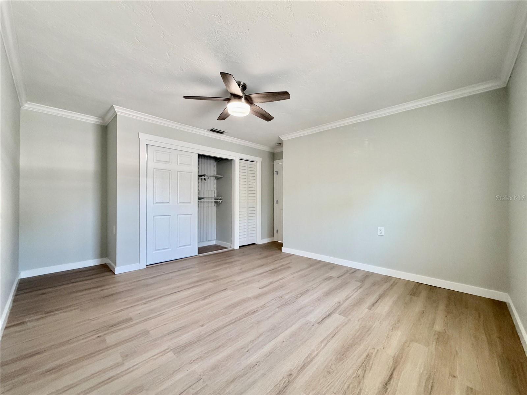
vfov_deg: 85.7
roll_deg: +0.2
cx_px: 264
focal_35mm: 14
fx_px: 213
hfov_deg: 102.1
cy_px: 198
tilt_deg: +1.0
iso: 400
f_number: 2.2
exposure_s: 1/60
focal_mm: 2.22
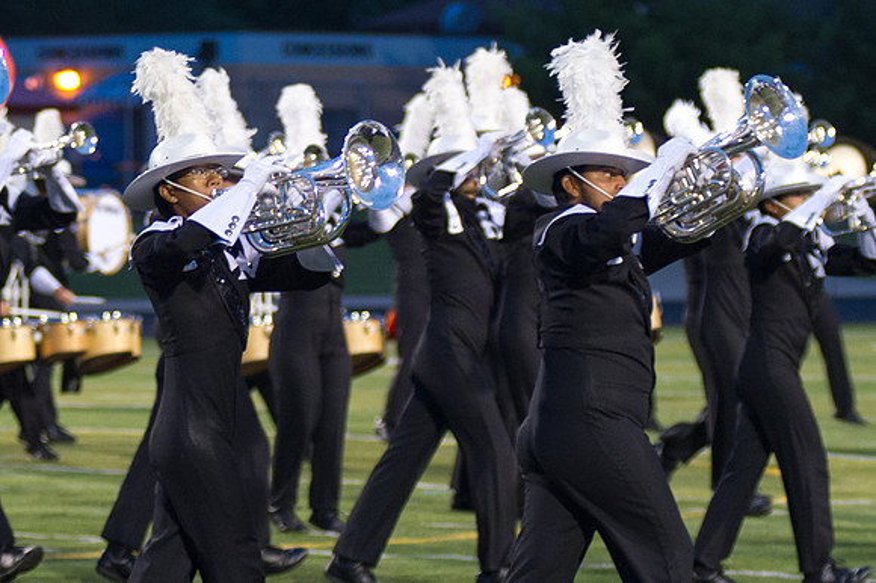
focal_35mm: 282
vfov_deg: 4.9
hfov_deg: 7.3
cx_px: 243
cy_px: 105
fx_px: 6855
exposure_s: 1/160
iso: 2000
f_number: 2.8
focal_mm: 100
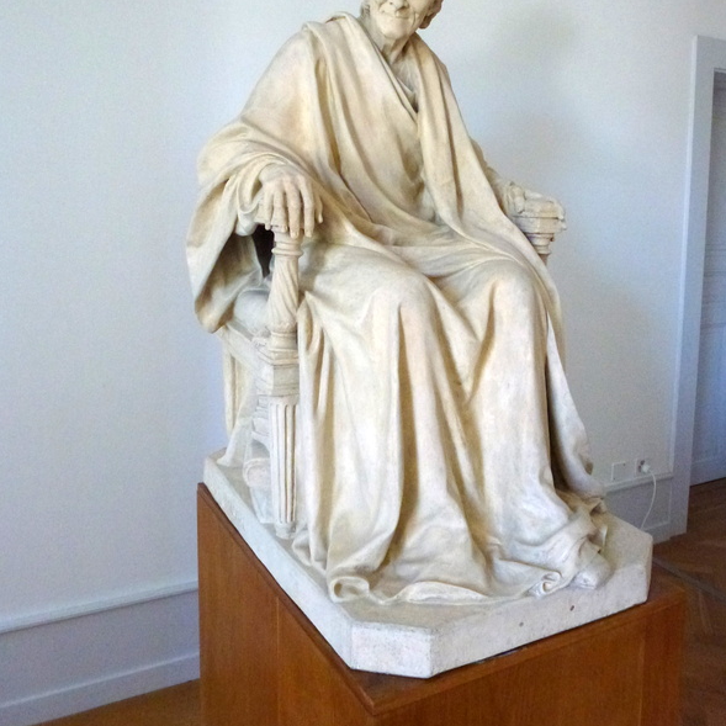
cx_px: 360
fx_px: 712
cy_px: 261
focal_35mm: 30
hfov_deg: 54.0
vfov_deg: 53.3
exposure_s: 1/50
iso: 400
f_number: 3.3
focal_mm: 4.3
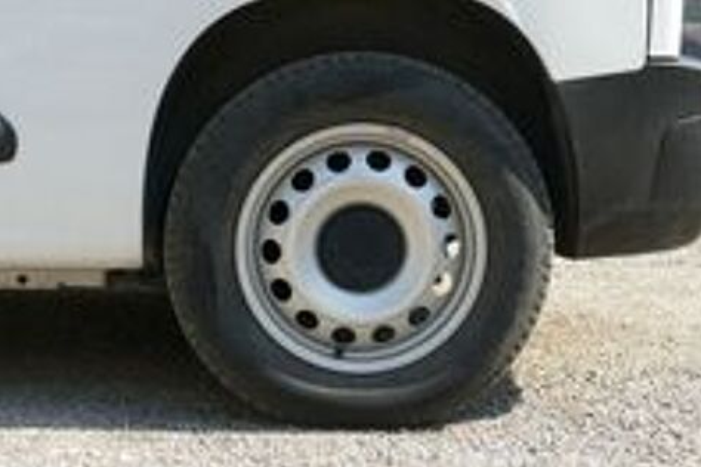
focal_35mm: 84
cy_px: 234
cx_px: 352
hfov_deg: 24.2
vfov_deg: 16.3
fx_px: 1636
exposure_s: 1/500
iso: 125
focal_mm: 30.31
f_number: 3.7
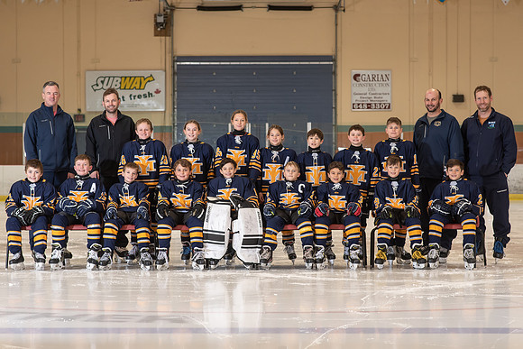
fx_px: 1461
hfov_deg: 20.3
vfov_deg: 13.6
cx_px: 253
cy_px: 177
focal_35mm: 101
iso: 500
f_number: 5
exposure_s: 1/250
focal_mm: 85
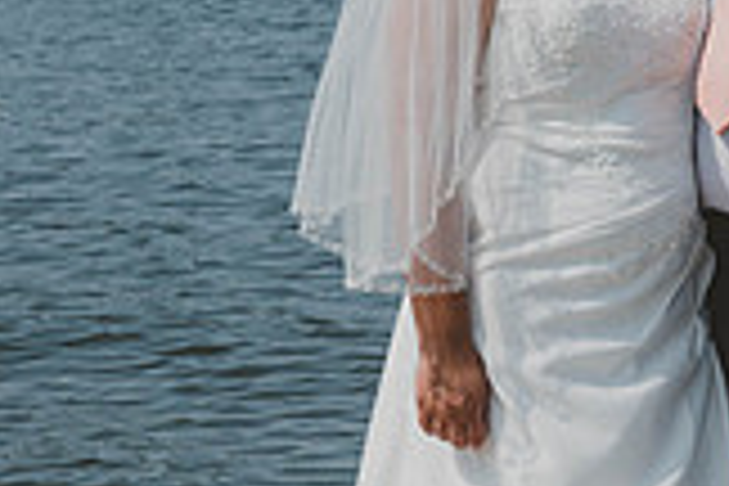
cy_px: 151
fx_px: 3422
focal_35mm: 169
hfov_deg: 12.1
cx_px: 681
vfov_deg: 8.1
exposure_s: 1/400
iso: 100
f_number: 7.1
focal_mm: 43
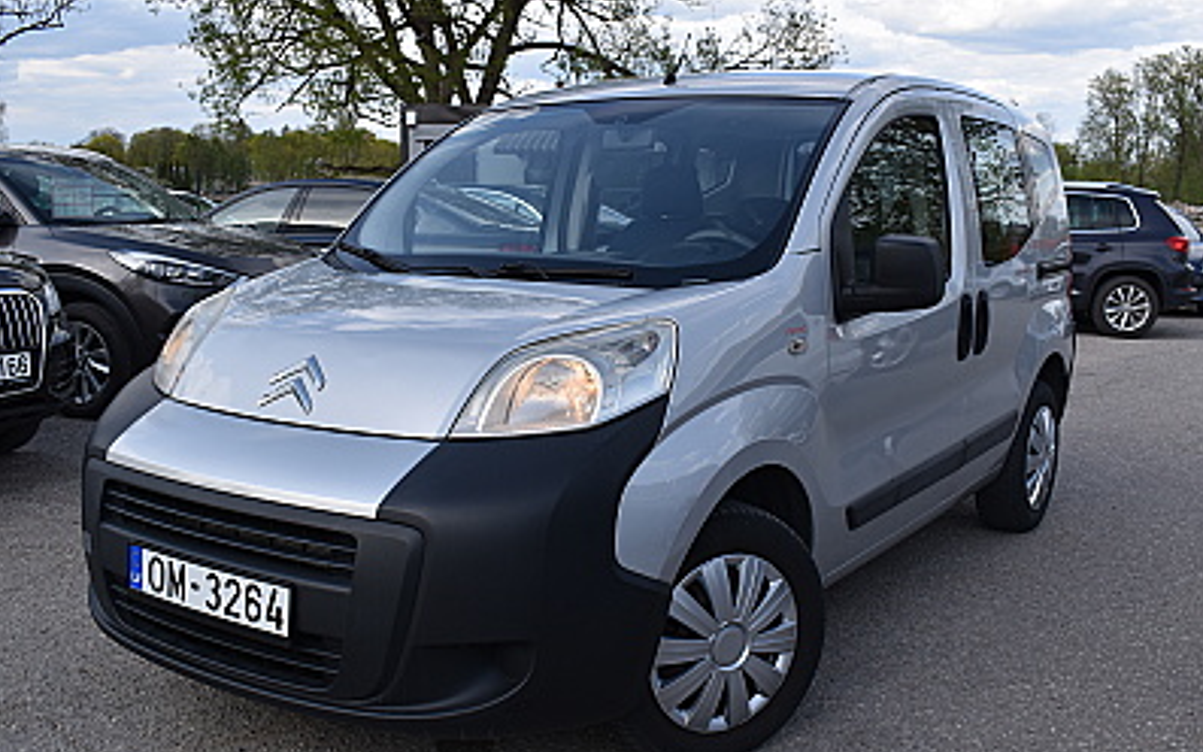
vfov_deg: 34.4
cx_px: 600
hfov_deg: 52.8
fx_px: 1213
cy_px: 399
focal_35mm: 37
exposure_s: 1/320
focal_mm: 24
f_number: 8
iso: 200
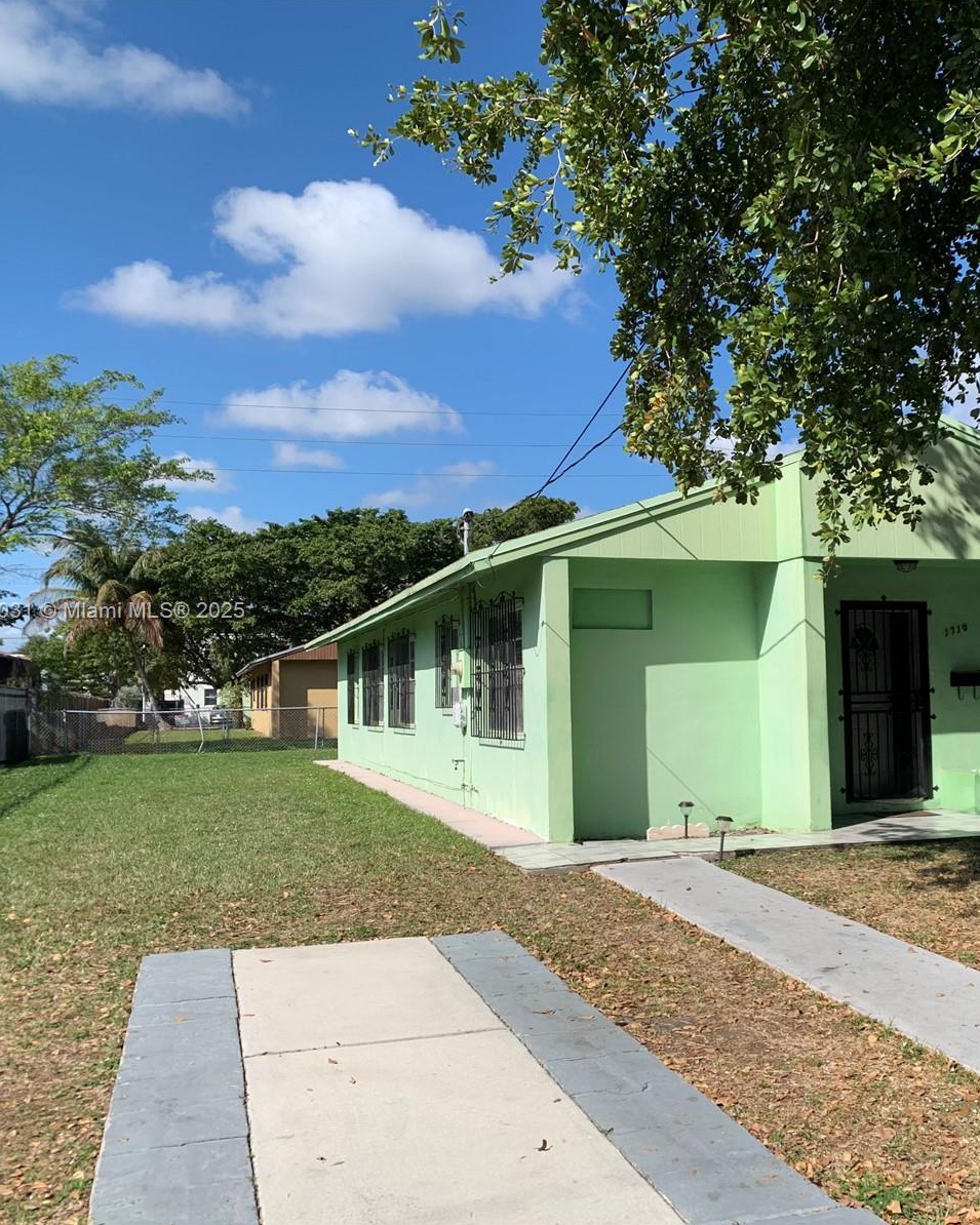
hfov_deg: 42.0
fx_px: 1233
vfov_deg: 52.8
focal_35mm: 34
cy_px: 612
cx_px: 738
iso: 25
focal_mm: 4.25
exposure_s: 1/2481
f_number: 1.8
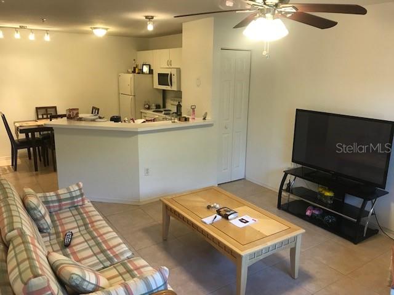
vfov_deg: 49.7
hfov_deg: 63.4
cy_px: 148
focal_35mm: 28
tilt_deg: -14.2
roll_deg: -0.7
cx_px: 197
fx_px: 319
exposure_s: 1/30
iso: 32
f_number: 1.8
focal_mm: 3.99
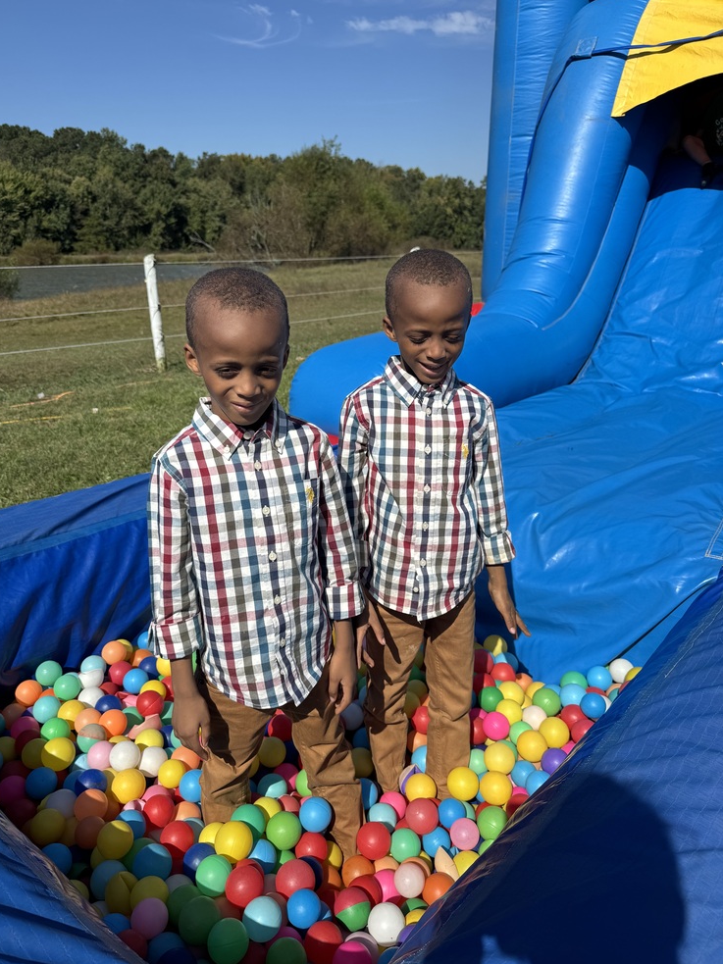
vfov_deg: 69.4
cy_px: 463
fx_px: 696
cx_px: 348
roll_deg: +1.3
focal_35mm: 25
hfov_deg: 54.9
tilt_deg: -17.7
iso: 80
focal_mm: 6.76
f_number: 1.78
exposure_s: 1/5814
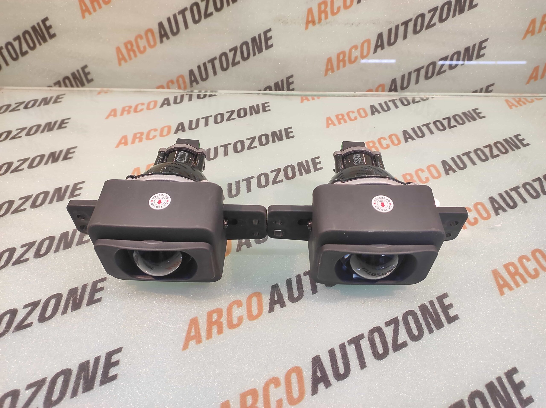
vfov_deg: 74.7
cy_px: 204
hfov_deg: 91.1
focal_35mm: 17
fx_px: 268
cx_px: 273
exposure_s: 1/33
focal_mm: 4.74
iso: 242
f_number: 1.79
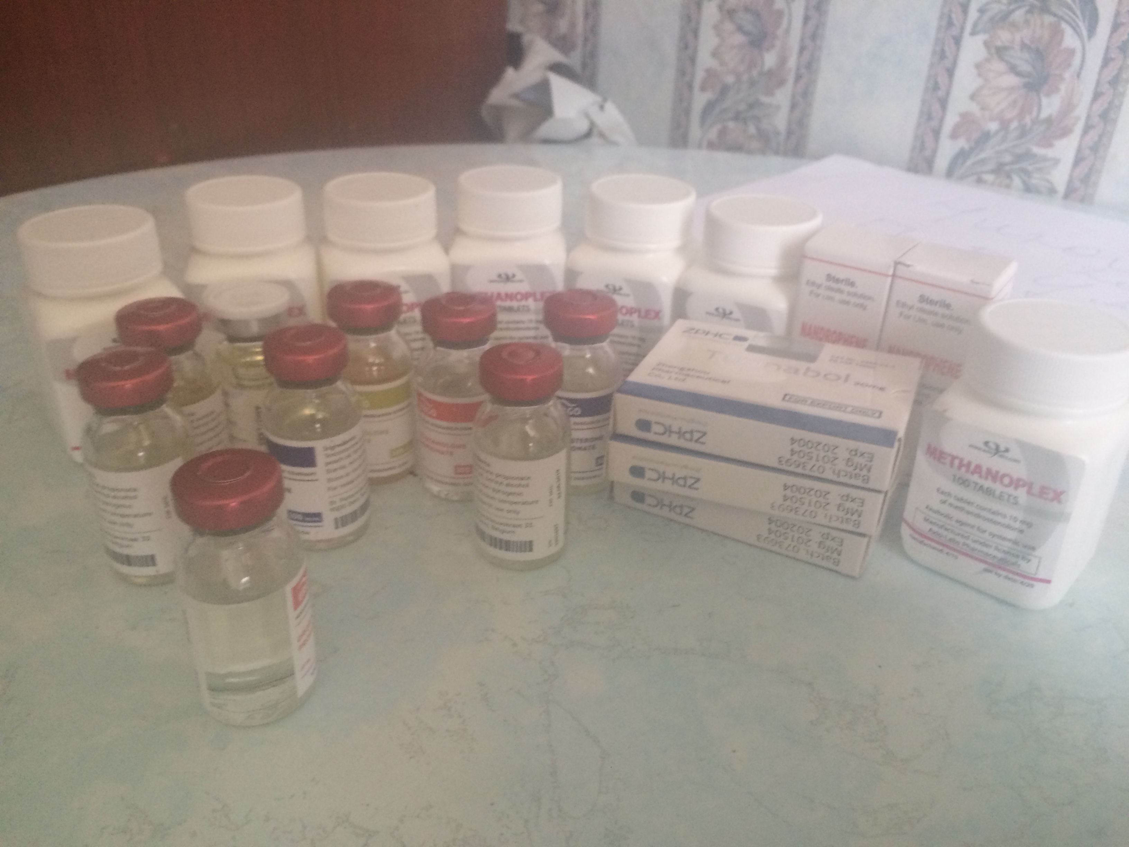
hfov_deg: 61.7
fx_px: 946
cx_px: 564
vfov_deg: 48.2
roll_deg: +2.3
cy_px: 424
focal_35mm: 29
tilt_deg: -27.2
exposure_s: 1/33
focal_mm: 4.15
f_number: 2.2
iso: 160
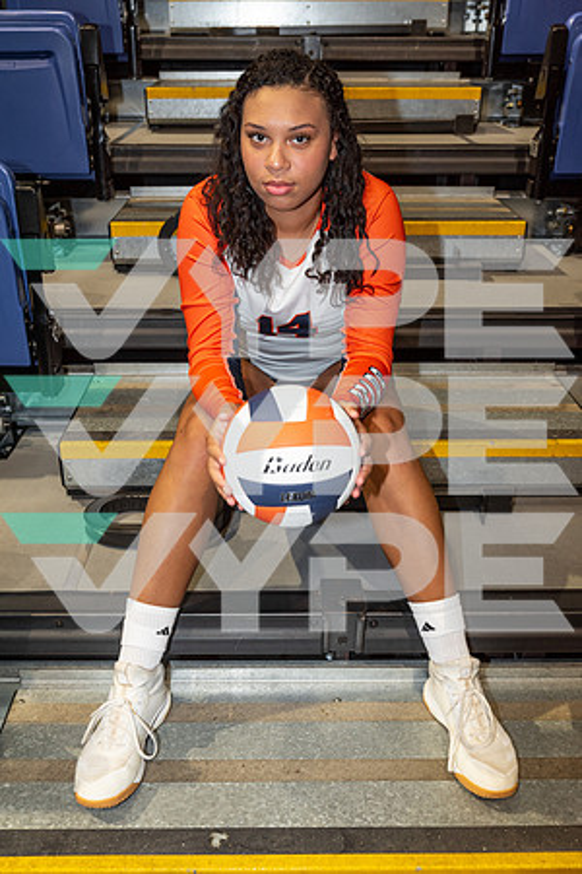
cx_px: 291
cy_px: 437
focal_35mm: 36
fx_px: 873
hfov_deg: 36.9
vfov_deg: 53.1
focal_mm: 36
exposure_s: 1/125
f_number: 3.5
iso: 125
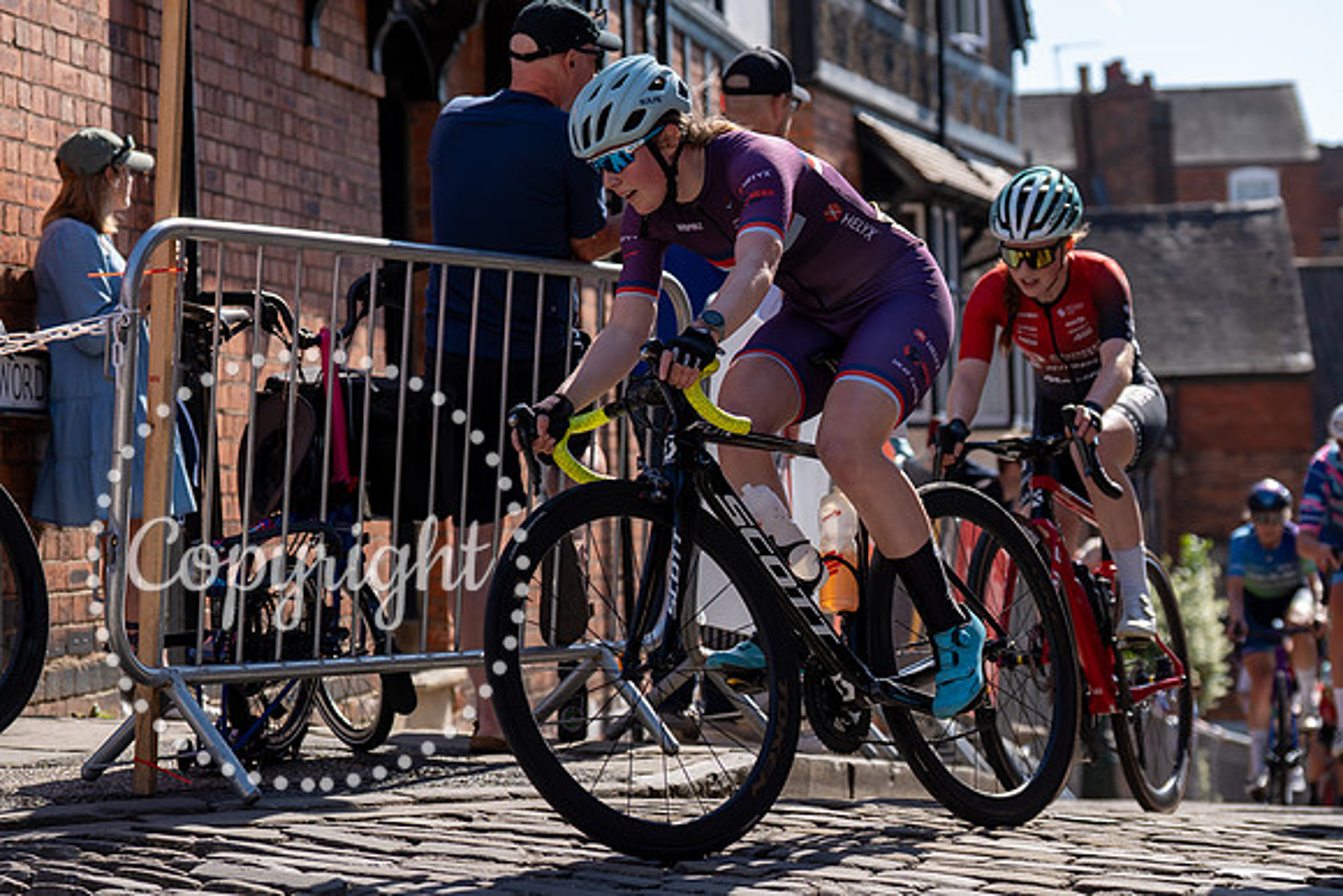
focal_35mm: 98
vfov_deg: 13.9
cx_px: 662
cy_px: 382
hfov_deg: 20.7
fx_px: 3673
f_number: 3.5
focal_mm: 70
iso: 100
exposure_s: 1/1000
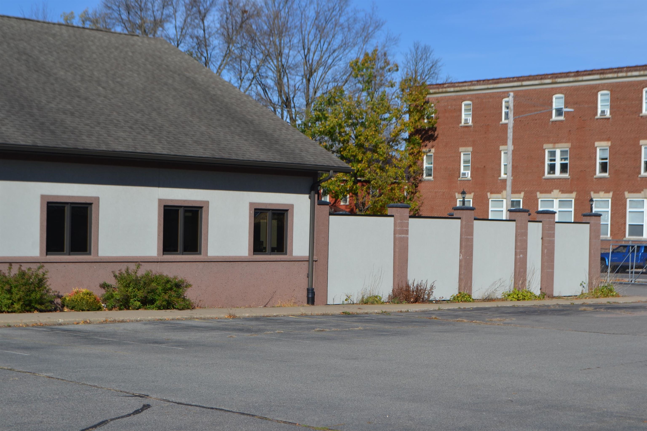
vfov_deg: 20.2
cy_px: 216
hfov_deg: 29.9
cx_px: 324
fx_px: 1213
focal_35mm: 68
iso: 100
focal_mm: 45
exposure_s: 1/250
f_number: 8
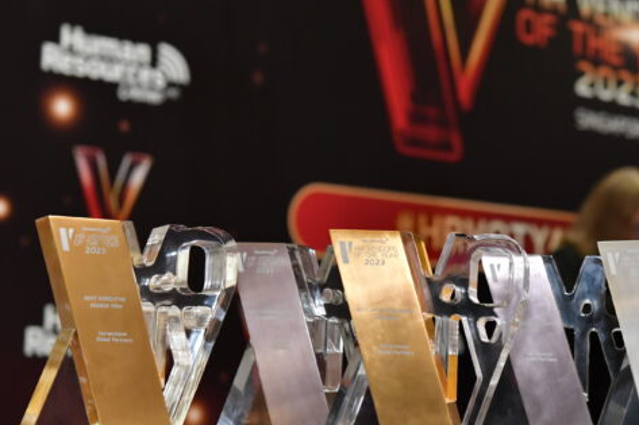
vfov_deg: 17.5
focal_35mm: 78
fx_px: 1384
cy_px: 158
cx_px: 434
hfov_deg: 25.8
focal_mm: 48
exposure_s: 1/40
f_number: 4
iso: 2500
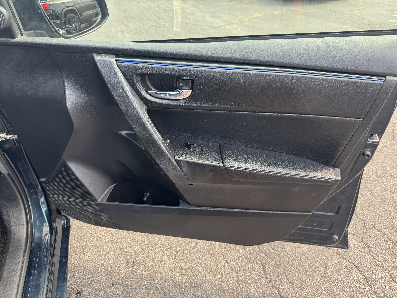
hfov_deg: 71.6
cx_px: 198
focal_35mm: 24
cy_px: 149
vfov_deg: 56.8
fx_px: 275
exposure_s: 1/262
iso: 64
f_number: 1.78
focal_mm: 6.76
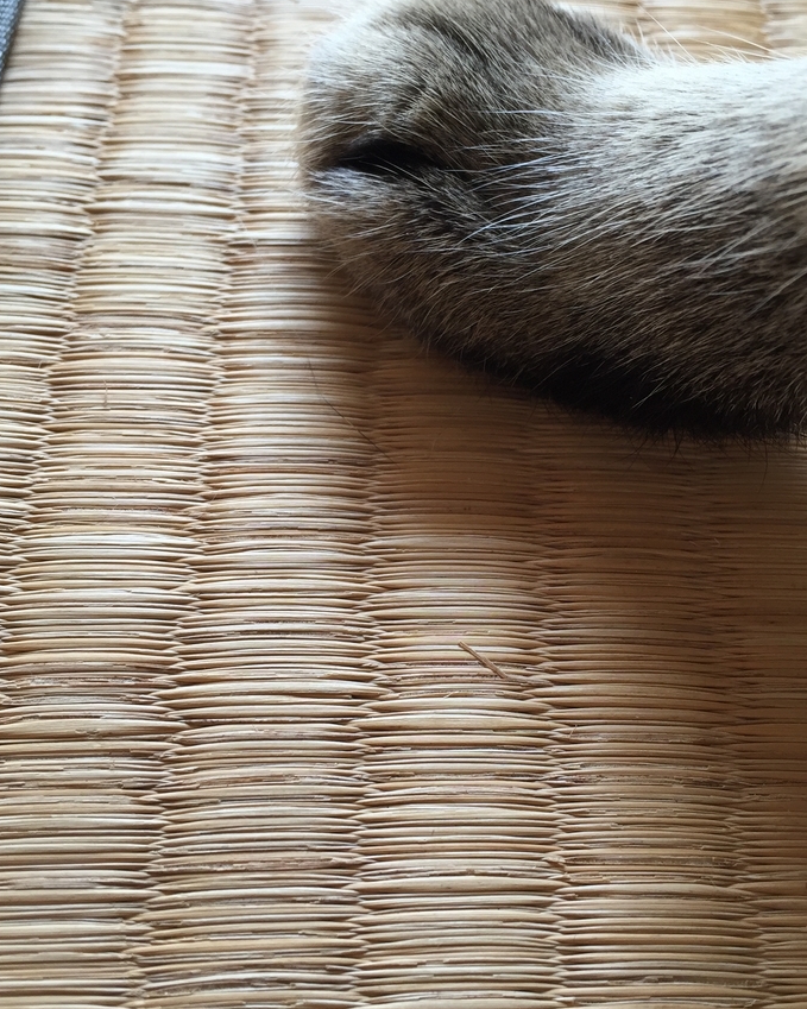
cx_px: 450
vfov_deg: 45.8
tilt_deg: -59.0
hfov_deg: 37.3
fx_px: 1194
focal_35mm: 40
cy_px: 493
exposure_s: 1/120
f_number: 2.2
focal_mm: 4.15
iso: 50
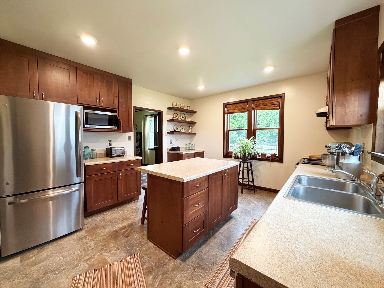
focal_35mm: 14
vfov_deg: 85.7
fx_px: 155
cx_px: 192
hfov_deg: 102.1
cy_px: 144
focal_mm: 2.22
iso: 320
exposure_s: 1/60
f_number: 2.2
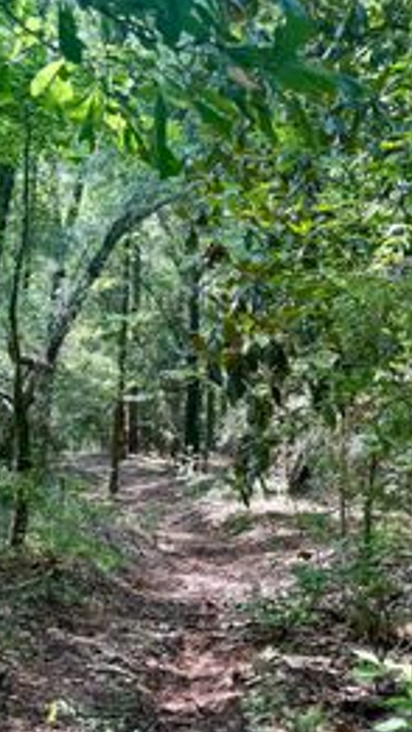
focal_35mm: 50
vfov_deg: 41.3
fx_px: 970
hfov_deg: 24.0
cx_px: 219
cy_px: 366
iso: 80
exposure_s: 1/121
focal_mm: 6.76
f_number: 1.78
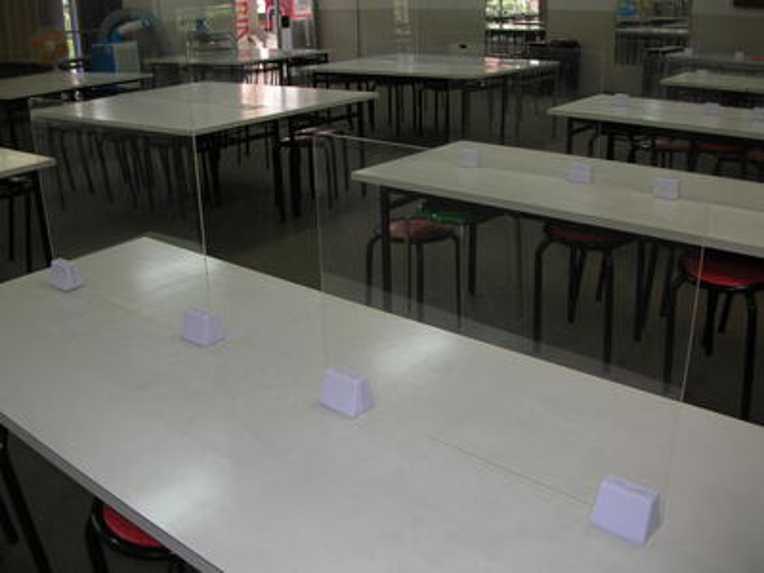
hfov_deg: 52.6
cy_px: 286
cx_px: 382
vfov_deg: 40.7
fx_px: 772
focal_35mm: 35
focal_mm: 5.8
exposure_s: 1/30
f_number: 2.8
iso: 50
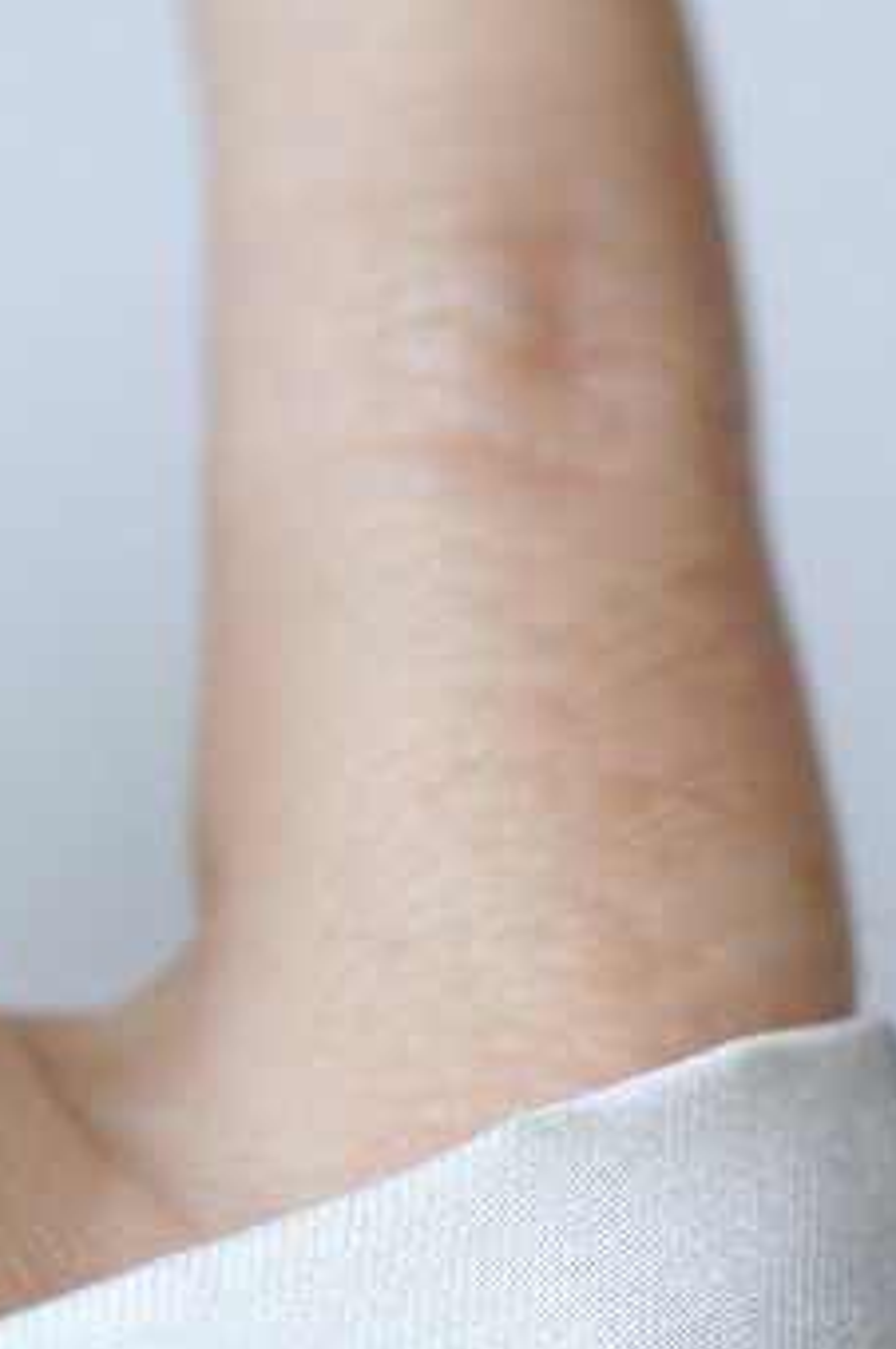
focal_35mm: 371
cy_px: 655
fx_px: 13878
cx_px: -543
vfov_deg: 5.6
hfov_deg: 3.7
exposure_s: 1/125
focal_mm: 70
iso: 200
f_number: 3.5
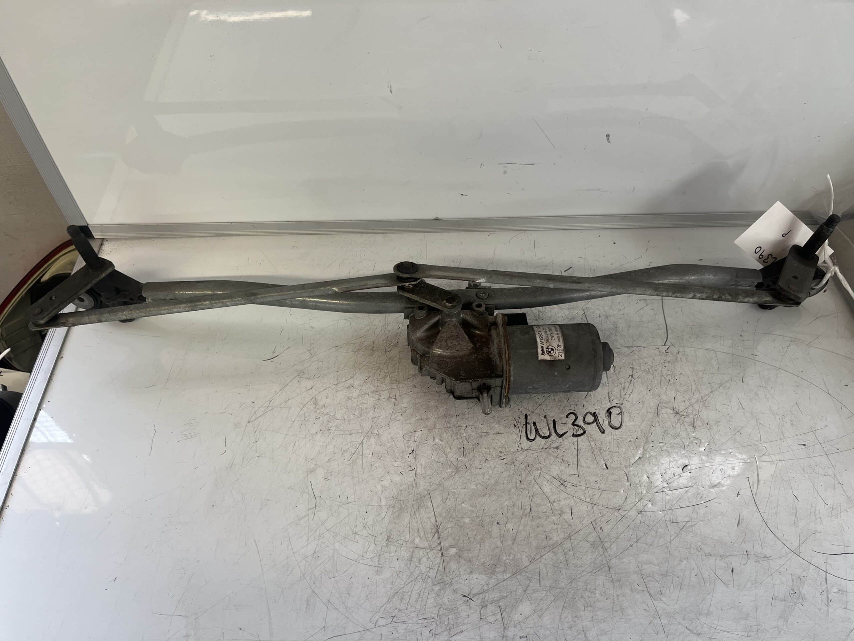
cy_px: 320
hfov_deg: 67.3
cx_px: 427
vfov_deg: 53.1
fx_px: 641
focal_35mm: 26
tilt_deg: -55.4
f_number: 1.6
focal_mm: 5.1
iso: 80
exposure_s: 1/122
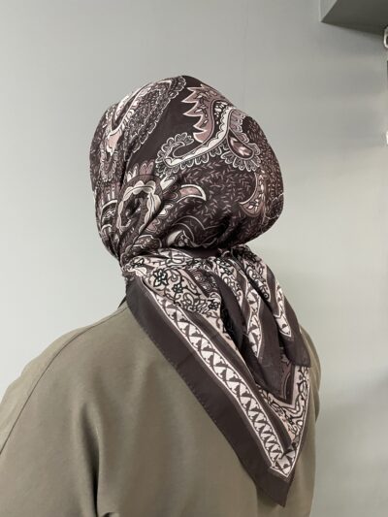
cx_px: 194
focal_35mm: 26
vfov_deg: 67.3
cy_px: 258
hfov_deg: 53.1
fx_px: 388
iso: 400
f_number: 1.6
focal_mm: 4.2
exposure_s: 1/33
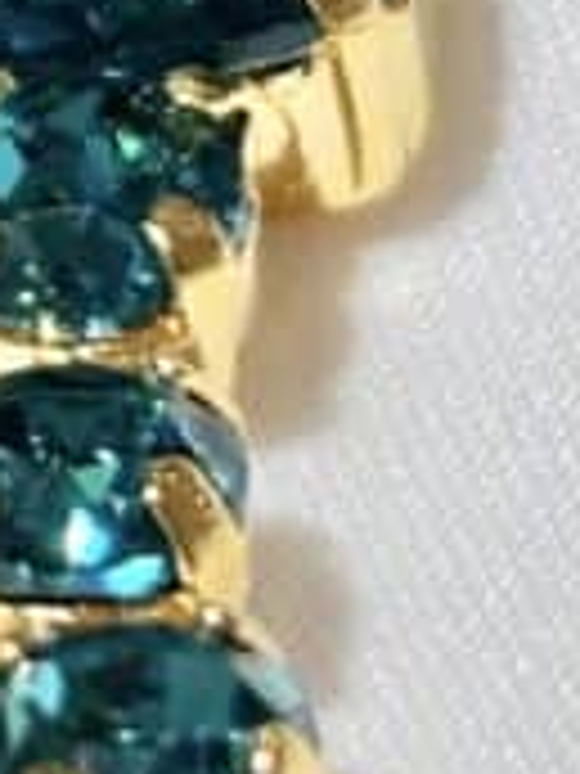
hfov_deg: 4.6
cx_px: -958
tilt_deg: -28.2
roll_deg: +9.9
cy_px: -392
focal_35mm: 310
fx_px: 6926
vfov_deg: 6.3
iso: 32
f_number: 1.6
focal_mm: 5.96
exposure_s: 1/225
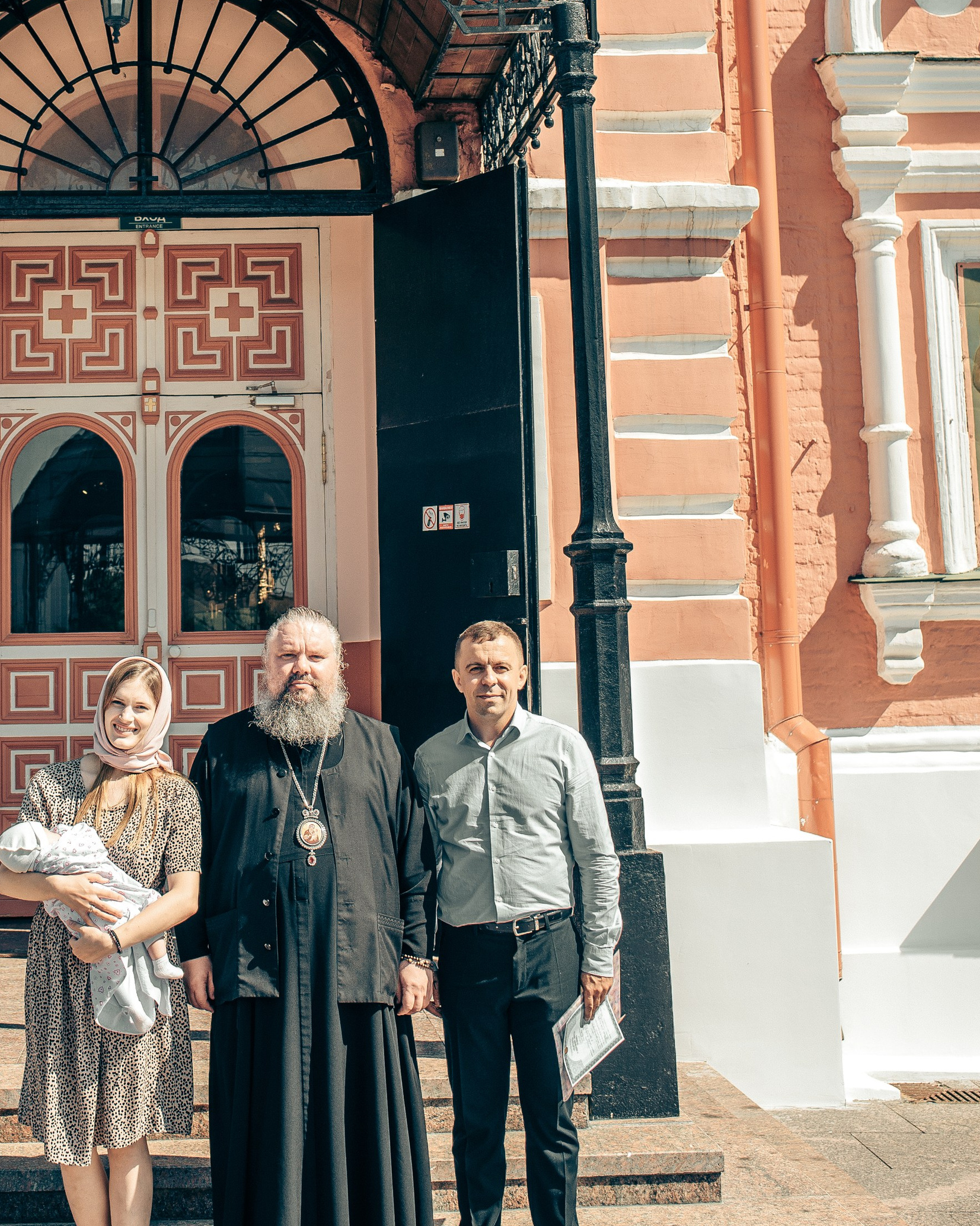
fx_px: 2211
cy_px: 323
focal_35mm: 61
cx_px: 279
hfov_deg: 24.8
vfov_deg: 30.5
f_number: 4.5
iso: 100
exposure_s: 1/500
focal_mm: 35
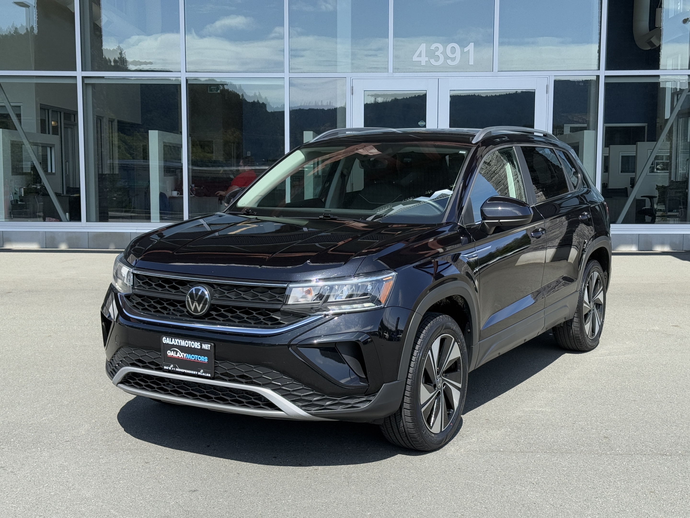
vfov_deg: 30.3
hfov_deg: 39.7
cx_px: 345
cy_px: 259
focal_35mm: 48
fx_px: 957
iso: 100
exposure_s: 1/2976
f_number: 1.78
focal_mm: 6.76
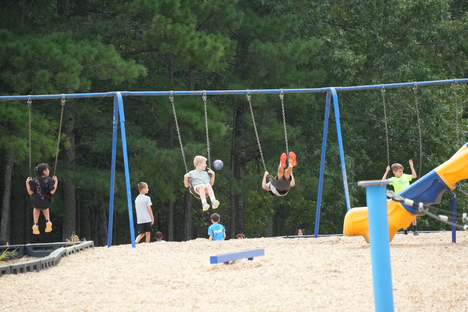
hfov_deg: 10.2
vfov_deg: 6.8
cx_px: 234
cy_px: 156
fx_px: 2626
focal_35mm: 202
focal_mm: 135
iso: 2500
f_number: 5.6
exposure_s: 1/2500
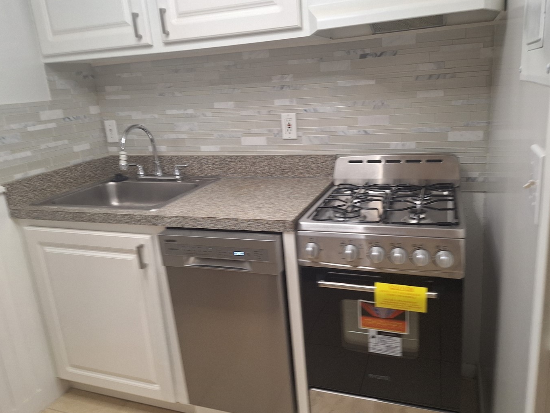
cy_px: 207
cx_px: 287
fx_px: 429
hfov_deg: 65.3
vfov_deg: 51.3
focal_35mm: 27
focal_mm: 5.54
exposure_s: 1/40
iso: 100
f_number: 1.8
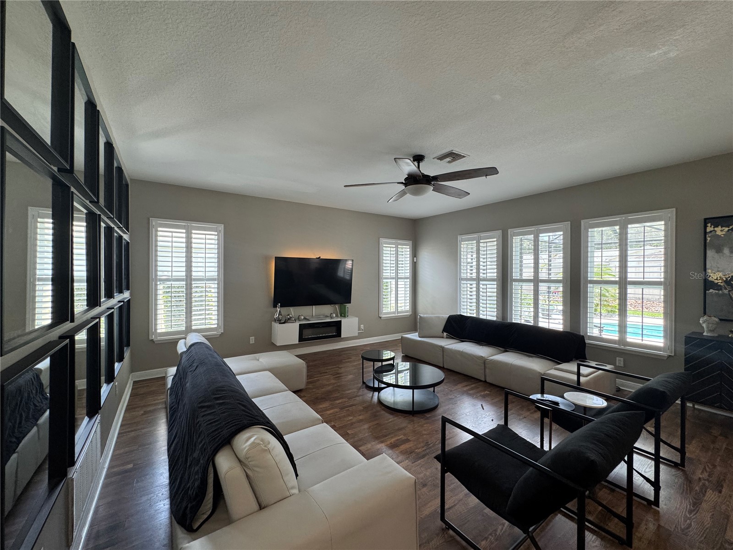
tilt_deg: -0.2
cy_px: 275
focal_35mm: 14
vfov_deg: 85.7
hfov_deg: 102.1
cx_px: 366
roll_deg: -0.2
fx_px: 296
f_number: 2.2
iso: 200
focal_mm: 2.22
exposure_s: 1/120
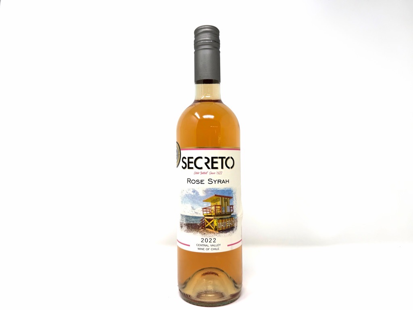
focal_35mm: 24
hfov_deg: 71.6
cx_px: 206
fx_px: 286
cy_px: 155
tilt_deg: +0.6
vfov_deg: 56.8
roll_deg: +0.4
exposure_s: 1/521
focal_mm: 6.76
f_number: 1.78
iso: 80
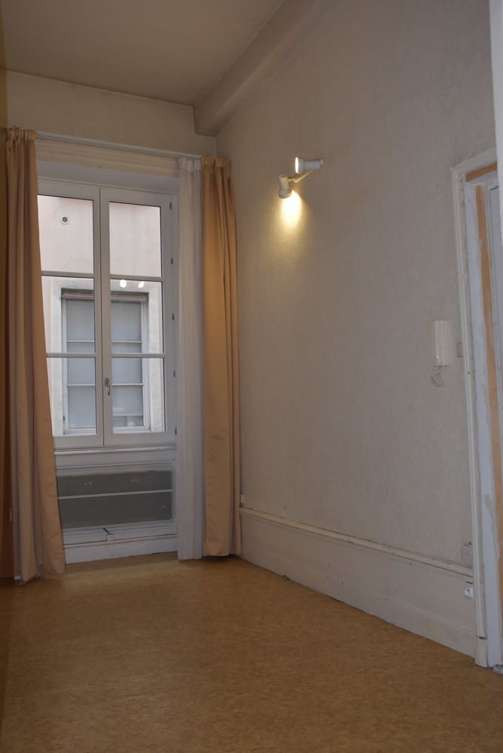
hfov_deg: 40.0
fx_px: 691
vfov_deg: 57.2
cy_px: 376
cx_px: 252
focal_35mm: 33
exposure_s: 1/60
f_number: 3.8
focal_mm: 22
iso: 450
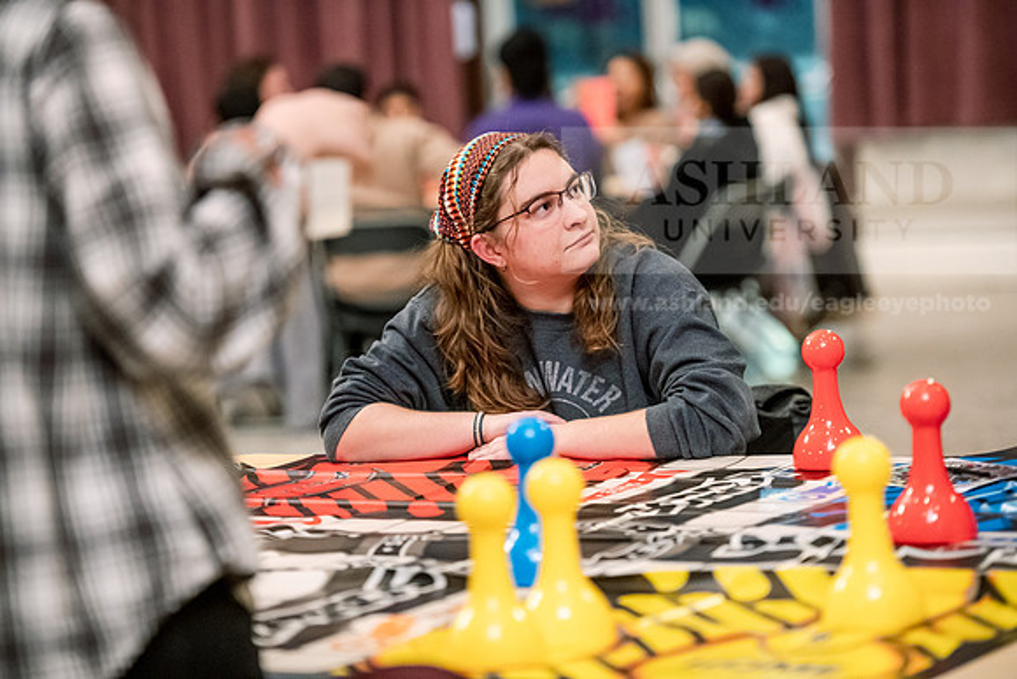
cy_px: 340
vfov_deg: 10.6
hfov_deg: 15.8
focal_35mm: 130
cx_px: 508
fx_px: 3673
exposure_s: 1/125
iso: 5000
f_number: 2.8
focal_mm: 130
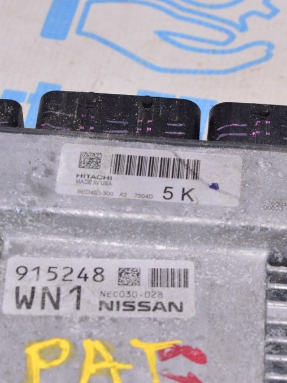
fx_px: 1324
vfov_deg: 16.5
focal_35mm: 120
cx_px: 155
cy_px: 191
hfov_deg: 12.4
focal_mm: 55
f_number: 8
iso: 1600
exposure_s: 1/200
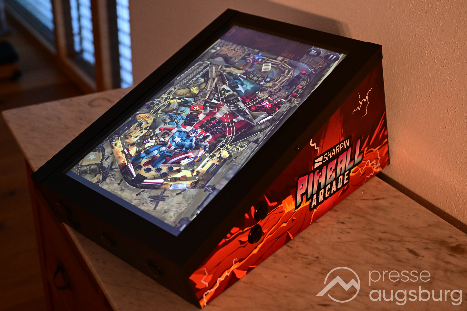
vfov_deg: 34.2
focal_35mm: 39
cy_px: 156
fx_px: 506
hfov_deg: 49.6
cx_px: 234
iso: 2500
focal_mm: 39
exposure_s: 1/100
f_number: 2.8
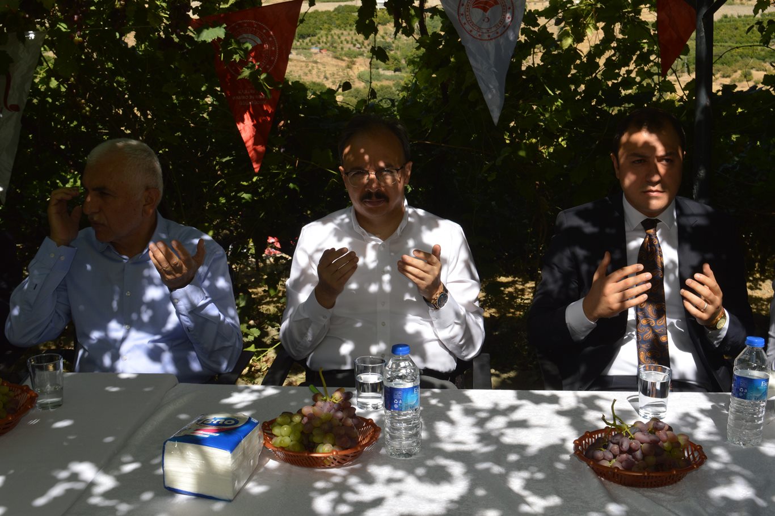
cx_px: 388
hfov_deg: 43.6
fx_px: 968
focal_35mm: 45
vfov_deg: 29.9
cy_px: 258
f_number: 11
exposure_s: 1/200
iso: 100
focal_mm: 30
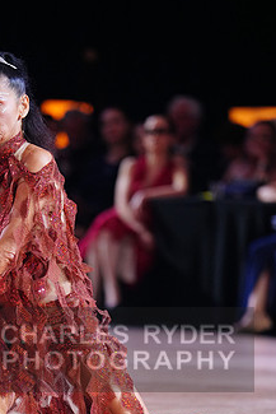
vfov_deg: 5.8
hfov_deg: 3.9
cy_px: 350
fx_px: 4101
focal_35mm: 357
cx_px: 79
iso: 2000
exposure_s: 1/400
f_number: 2.8
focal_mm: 200
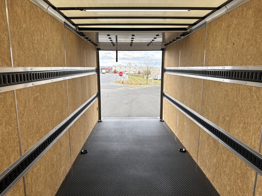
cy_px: 98
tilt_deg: -8.0
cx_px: 131
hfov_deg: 71.6
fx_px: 182
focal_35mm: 24
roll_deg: -0.9
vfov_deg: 56.8
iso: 100
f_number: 1.78
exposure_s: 1/267
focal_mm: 6.76
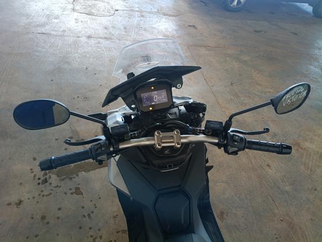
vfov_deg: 53.1
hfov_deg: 67.3
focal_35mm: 26
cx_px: 161
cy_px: 121
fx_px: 242
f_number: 1.8
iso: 937
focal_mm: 4.81
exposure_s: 1/60.1
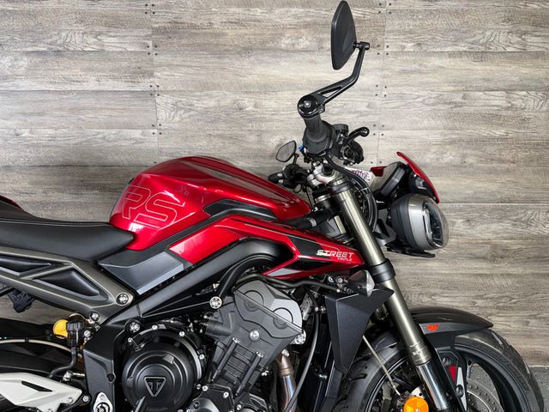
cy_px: 206
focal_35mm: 24
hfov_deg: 71.6
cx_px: 274
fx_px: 381
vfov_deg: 56.8
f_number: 1.78
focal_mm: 6.76
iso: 64
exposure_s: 1/27
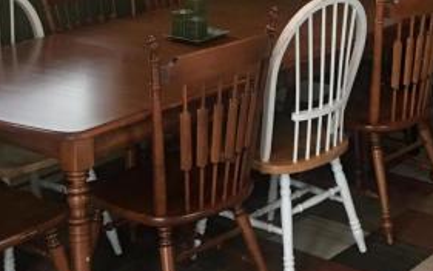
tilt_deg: -10.6
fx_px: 992
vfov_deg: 15.3
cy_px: -2
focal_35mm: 84
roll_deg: +0.5
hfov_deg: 24.5
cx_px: 291
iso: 100
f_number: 2.2
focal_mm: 4.15
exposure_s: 1/15
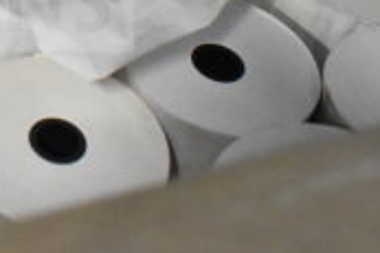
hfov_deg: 18.0
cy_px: -122
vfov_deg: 12.3
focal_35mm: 106
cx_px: -114
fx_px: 1118
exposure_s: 1/30
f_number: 3.5
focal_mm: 20
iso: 7200
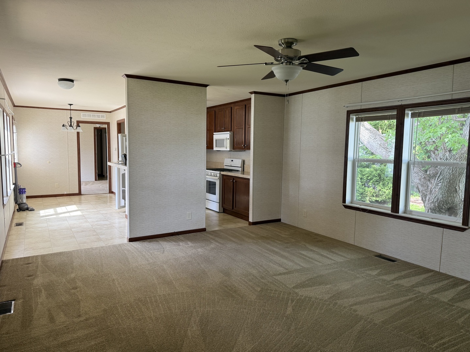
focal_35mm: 24
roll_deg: -0.4
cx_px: 235
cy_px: 176
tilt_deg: -5.1
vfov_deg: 56.8
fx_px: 326
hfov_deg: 71.6
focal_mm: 6.76
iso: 125
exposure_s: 1/121
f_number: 1.78
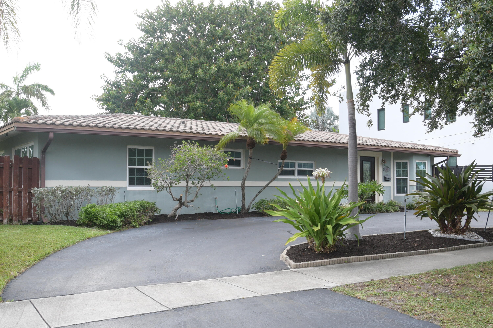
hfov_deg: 53.1
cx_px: 246
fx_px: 493
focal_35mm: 36
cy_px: 164
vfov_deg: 36.9
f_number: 8
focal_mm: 18
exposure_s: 1/200
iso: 500
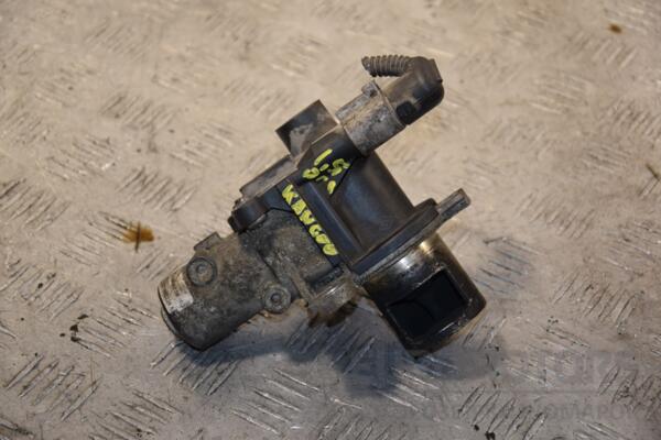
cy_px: 220
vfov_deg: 13.0
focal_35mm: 105
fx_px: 1928
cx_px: 330
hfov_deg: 19.5
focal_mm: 70
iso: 800
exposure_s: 1/200
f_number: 5.3
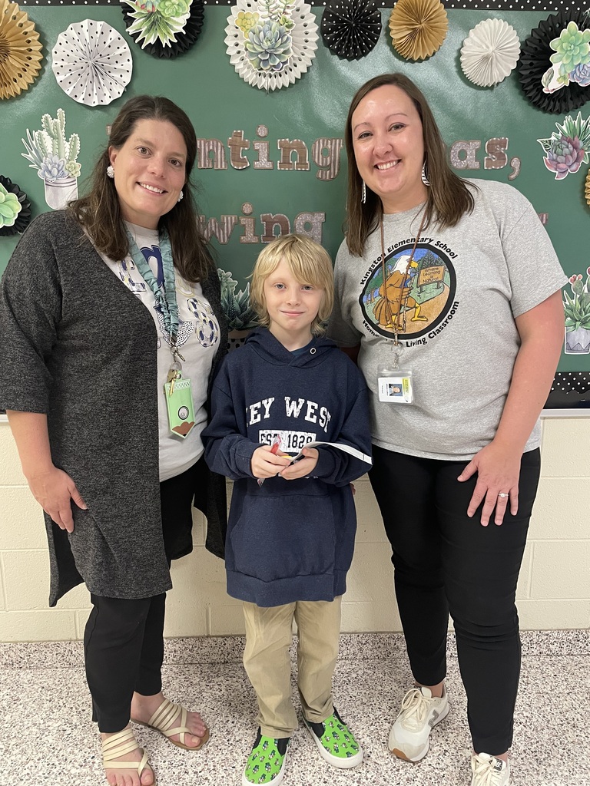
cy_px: 393
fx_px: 591
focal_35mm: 26
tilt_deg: -11.6
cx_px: 295
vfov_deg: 67.3
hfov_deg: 53.1
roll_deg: +0.9
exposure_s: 1/60
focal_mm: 4.2
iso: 250
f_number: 1.6
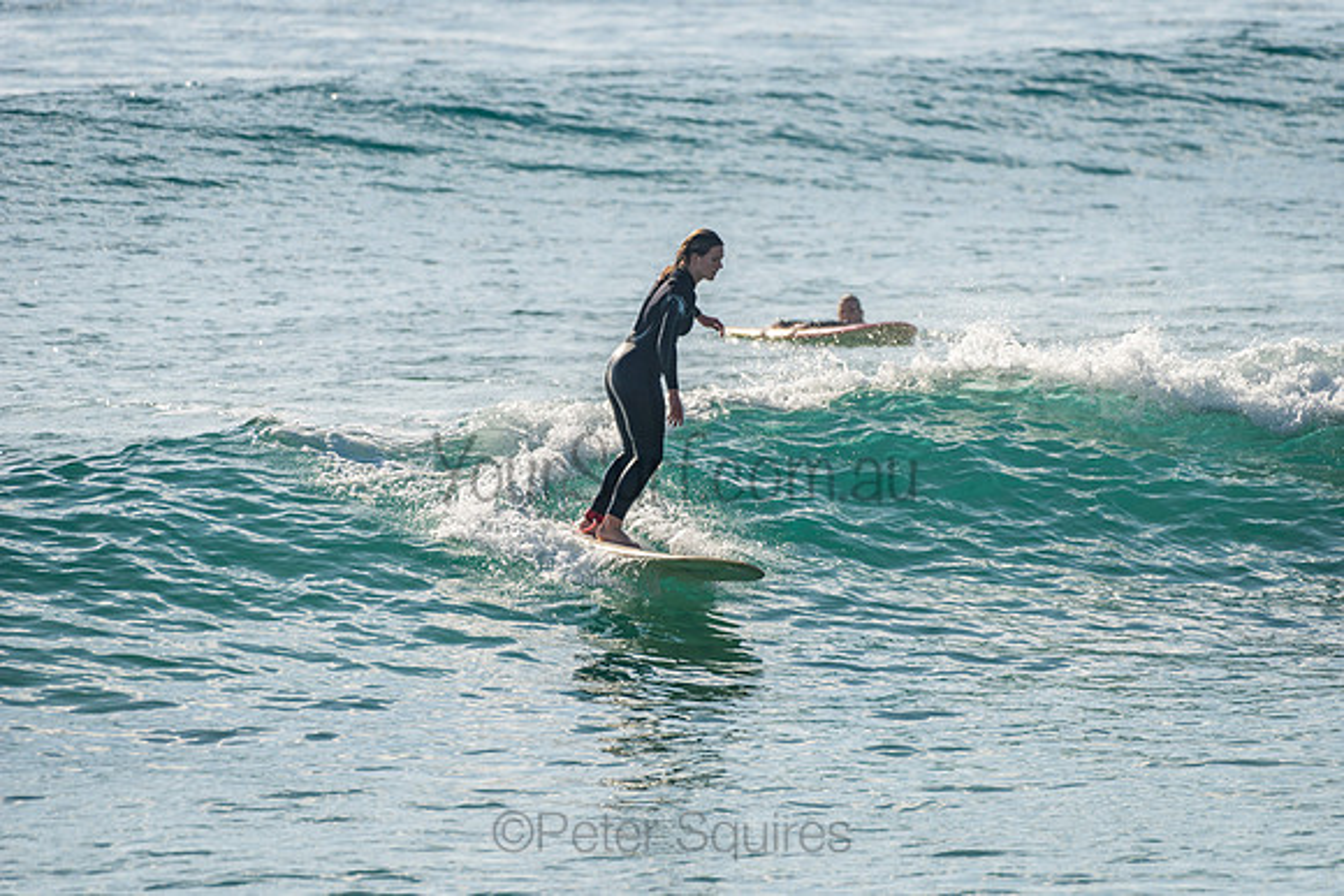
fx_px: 18670
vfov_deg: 2.8
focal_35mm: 500
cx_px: 672
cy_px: 448
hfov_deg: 4.1
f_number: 5.6
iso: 110
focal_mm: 500
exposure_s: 1/2000
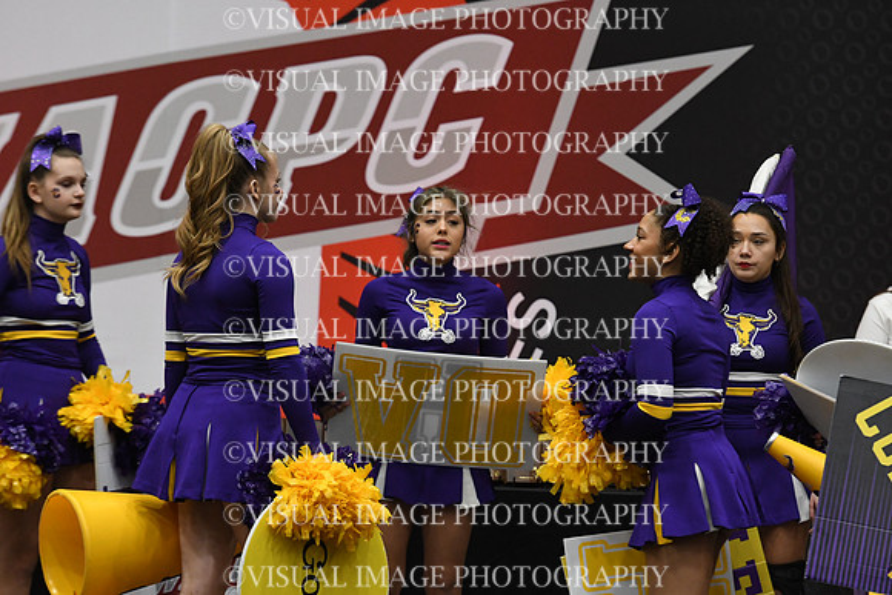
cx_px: 446
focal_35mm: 270
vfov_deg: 5.1
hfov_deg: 7.6
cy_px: 298
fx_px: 6691
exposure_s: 1/400
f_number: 4
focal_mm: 180
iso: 4000
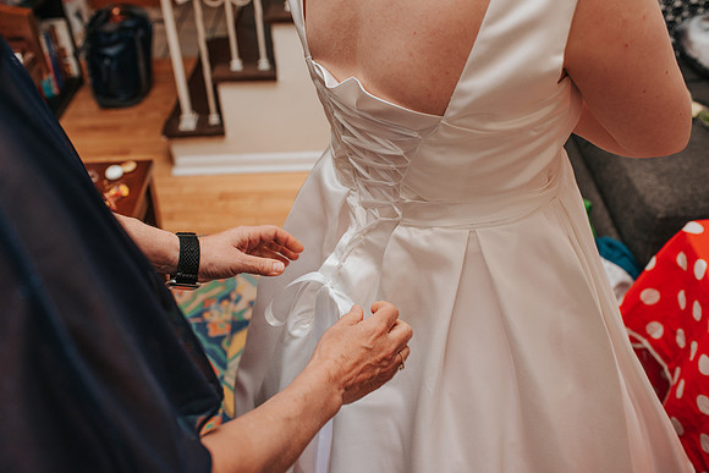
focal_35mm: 35
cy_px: 236
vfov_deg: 37.9
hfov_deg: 54.4
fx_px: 689
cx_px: 354
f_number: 4
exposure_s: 1/160
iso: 800
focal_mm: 35
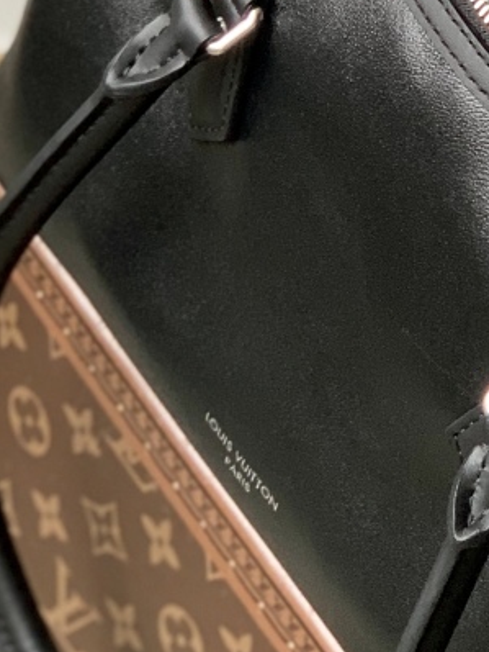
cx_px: 489
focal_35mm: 188
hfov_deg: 7.9
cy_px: 106
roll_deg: -24.4
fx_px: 3537
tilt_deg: -41.0
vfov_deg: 10.5
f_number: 2.4
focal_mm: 6
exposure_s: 1/122
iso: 80
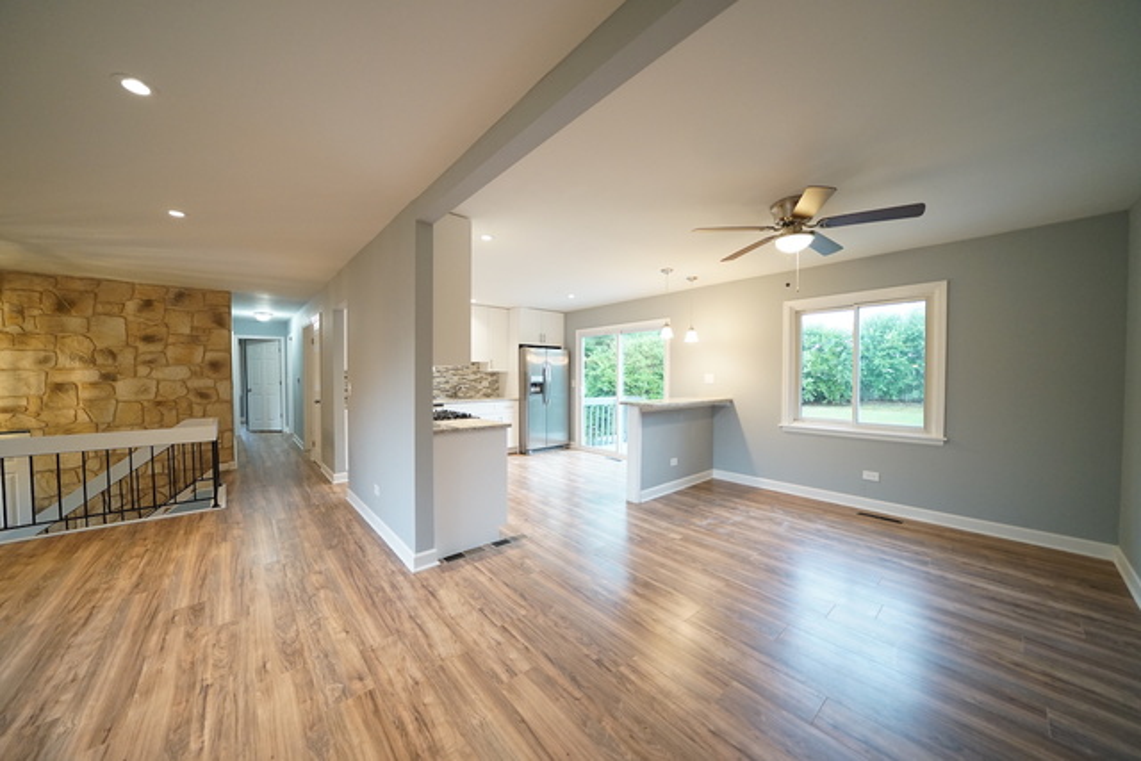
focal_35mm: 12
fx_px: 380
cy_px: 380
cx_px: 570
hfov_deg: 112.6
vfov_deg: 90.0
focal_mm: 12
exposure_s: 1/60
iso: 2000
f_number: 4
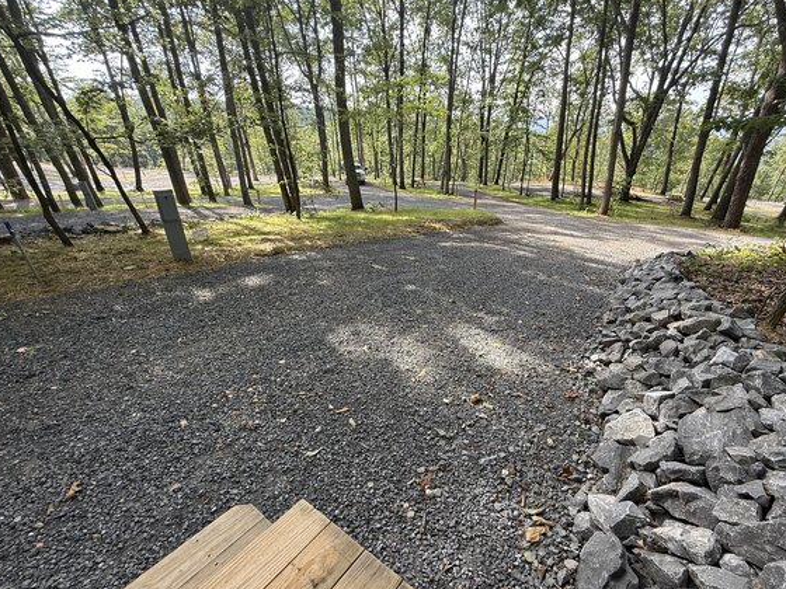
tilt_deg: -29.9
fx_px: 363
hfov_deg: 94.2
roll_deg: -3.1
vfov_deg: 77.9
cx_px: 434
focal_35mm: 16
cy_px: 324
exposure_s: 1/116
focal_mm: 2.22
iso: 50
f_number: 2.2
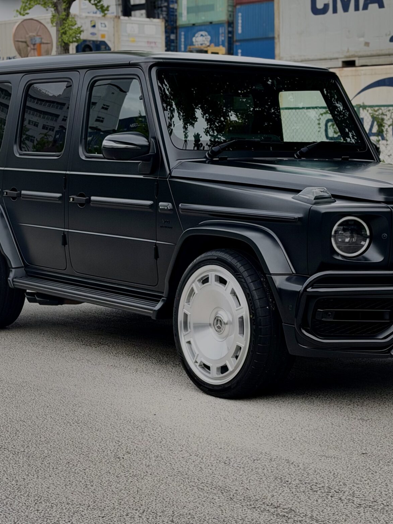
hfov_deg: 18.7
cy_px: 227
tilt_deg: -4.1
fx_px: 1195
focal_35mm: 79
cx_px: 236
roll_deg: +0.2
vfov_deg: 24.7
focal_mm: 6.76
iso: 64
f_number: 1.78
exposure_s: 1/1027
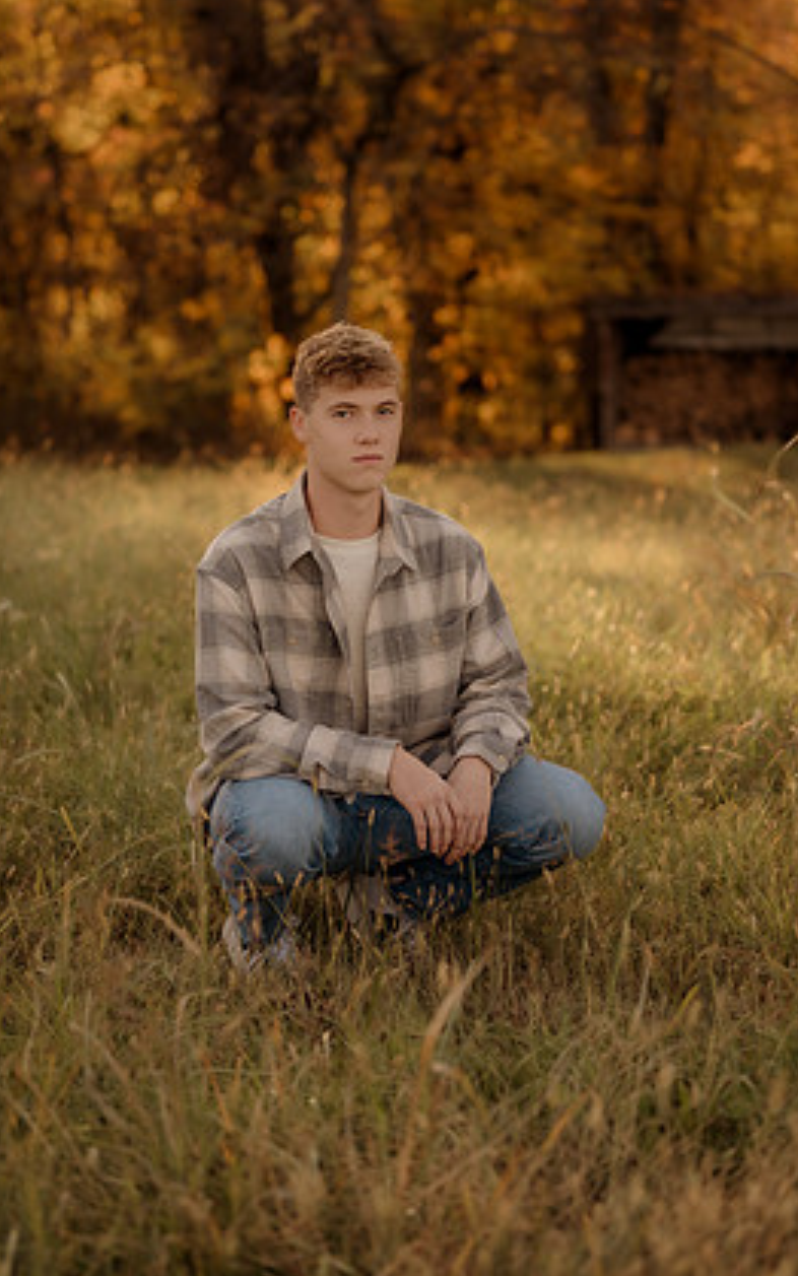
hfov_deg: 15.9
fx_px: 2852
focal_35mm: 82
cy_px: 649
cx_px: 365
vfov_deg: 25.2
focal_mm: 50
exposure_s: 1/1000
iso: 250
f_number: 1.8
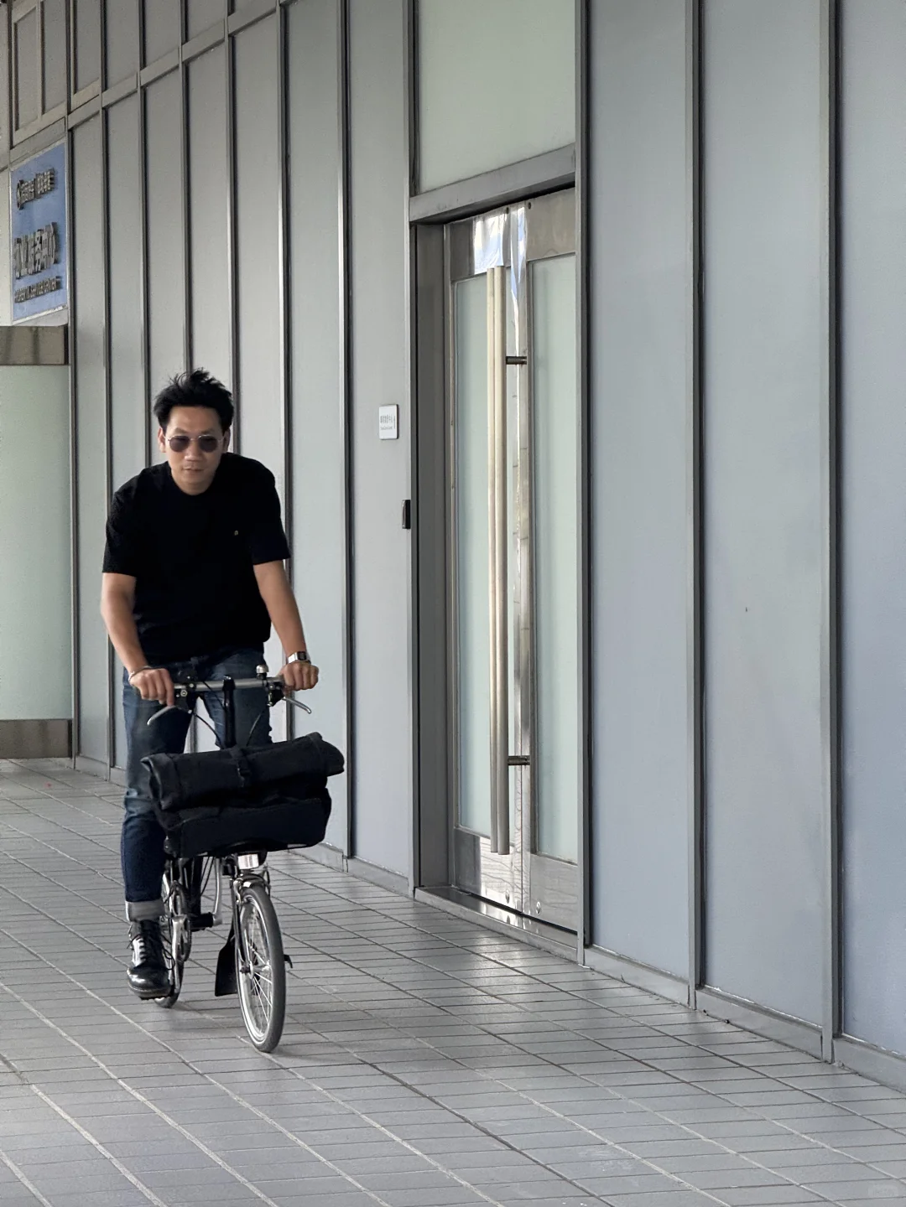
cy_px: 604
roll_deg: +0.1
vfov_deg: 16.4
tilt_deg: -0.7
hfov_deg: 12.3
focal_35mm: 120
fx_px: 4188
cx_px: 453
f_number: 2.8
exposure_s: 1/99
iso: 64
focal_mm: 15.66
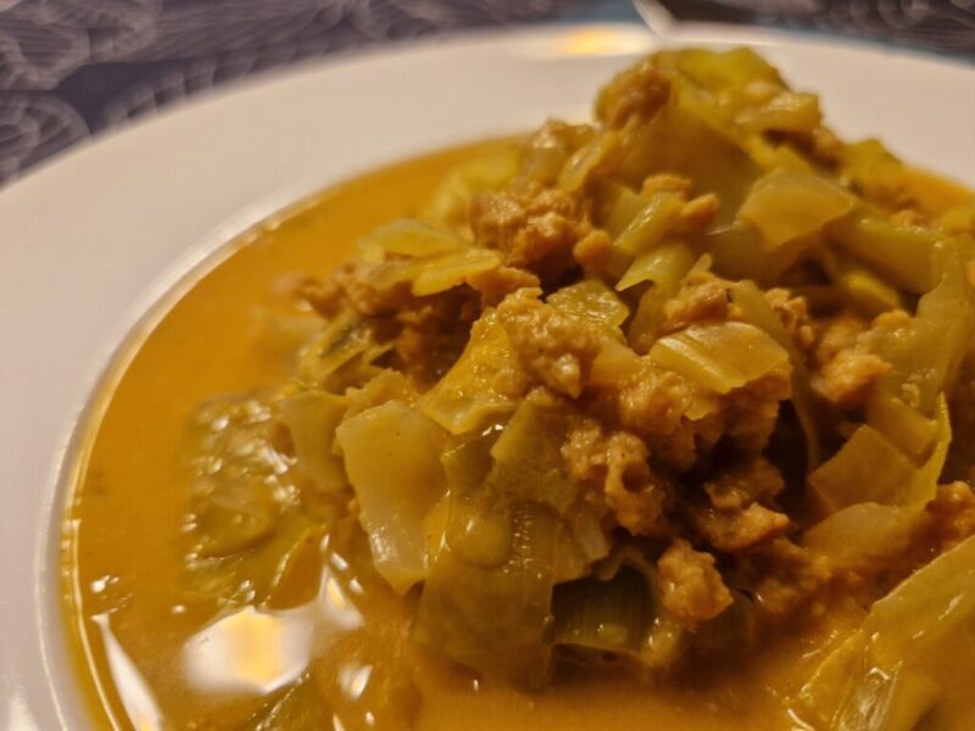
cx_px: 488
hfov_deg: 73.9
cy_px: 366
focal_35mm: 23
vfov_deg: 58.9
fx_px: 648
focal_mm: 5.4
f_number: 1.8
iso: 320
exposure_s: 1/100
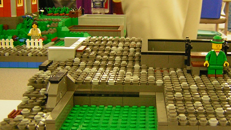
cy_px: 70
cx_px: 158
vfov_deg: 21.4
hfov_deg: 36.8
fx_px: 343
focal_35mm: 56
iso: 104
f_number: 2.6
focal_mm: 4.7
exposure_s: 1/5.7
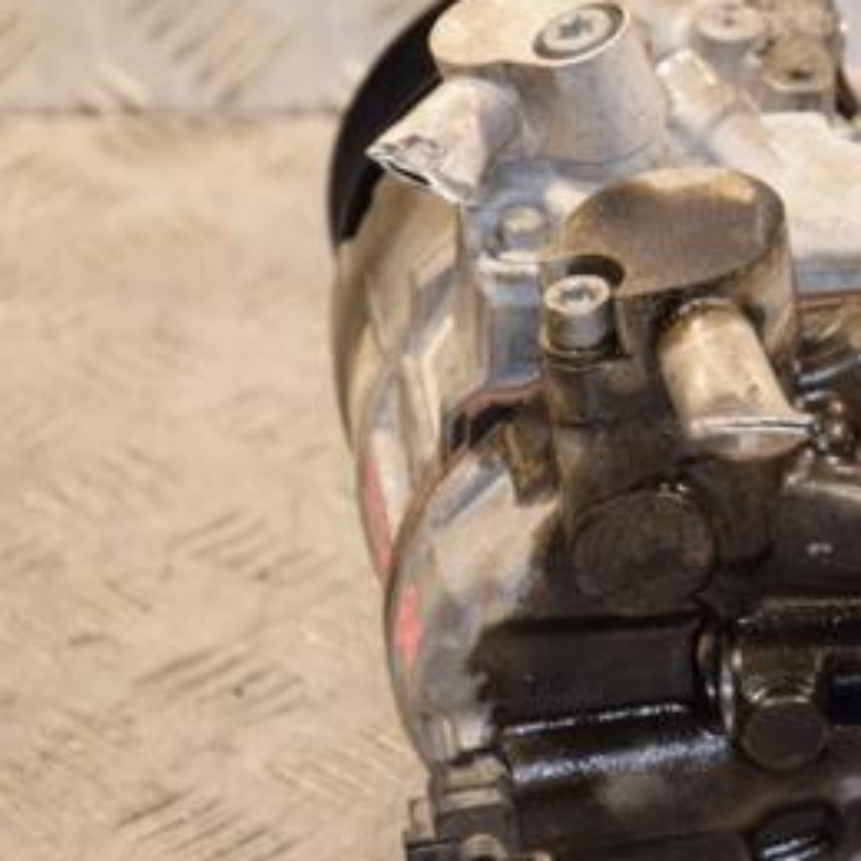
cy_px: 487
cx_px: 642
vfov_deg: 7.4
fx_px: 6613
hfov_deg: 7.4
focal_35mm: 235
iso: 800
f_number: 5.3
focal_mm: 80
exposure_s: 1/125
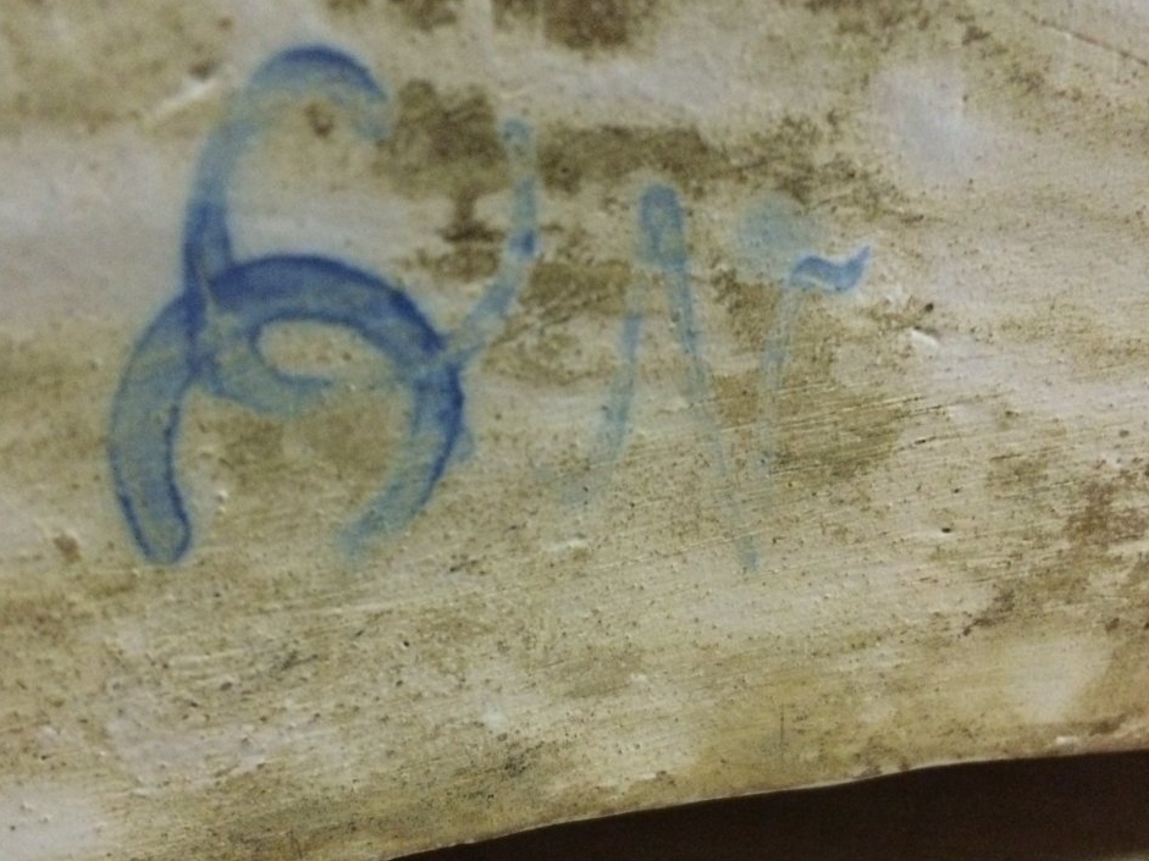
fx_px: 1228
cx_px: 507
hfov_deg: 50.0
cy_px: 425
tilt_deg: -20.8
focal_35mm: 37
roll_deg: -1.1
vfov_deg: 38.6
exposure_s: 1/17
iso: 500
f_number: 2.2
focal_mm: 4.15
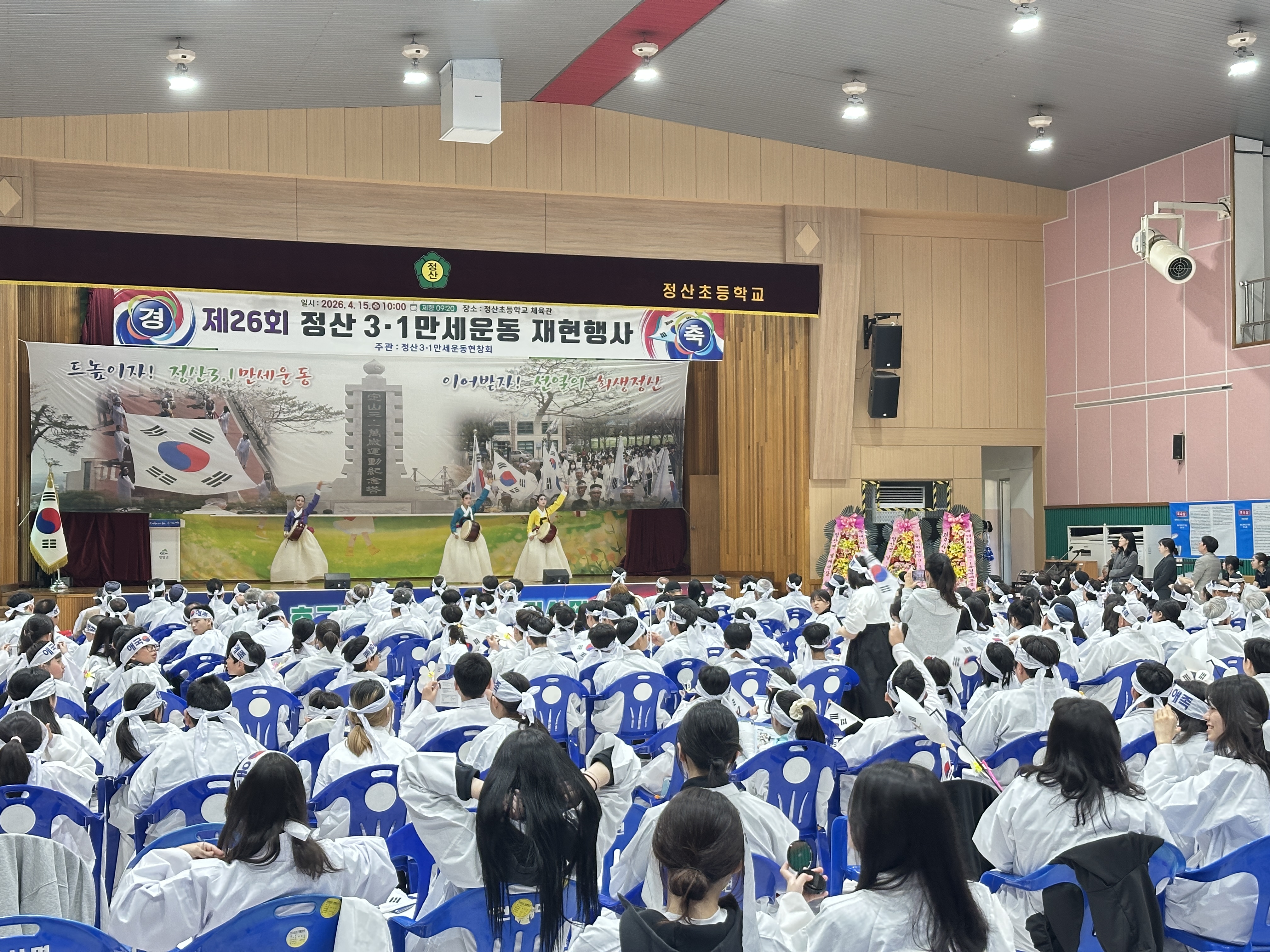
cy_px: 476
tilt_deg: +2.9
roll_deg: +0.7
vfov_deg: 30.3
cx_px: 635
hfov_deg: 39.7
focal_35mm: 48
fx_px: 1761
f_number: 1.78
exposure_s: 1/60
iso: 200
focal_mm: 6.86
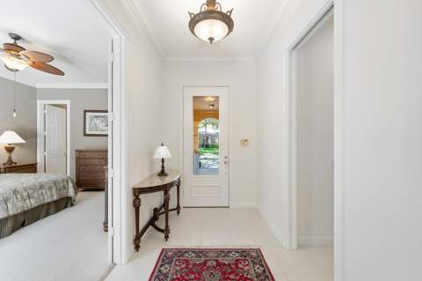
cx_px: 211
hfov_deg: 104.3
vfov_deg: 81.1
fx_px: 164
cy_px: 140
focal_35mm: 14
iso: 250
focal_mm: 14
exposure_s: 1/8
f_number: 9
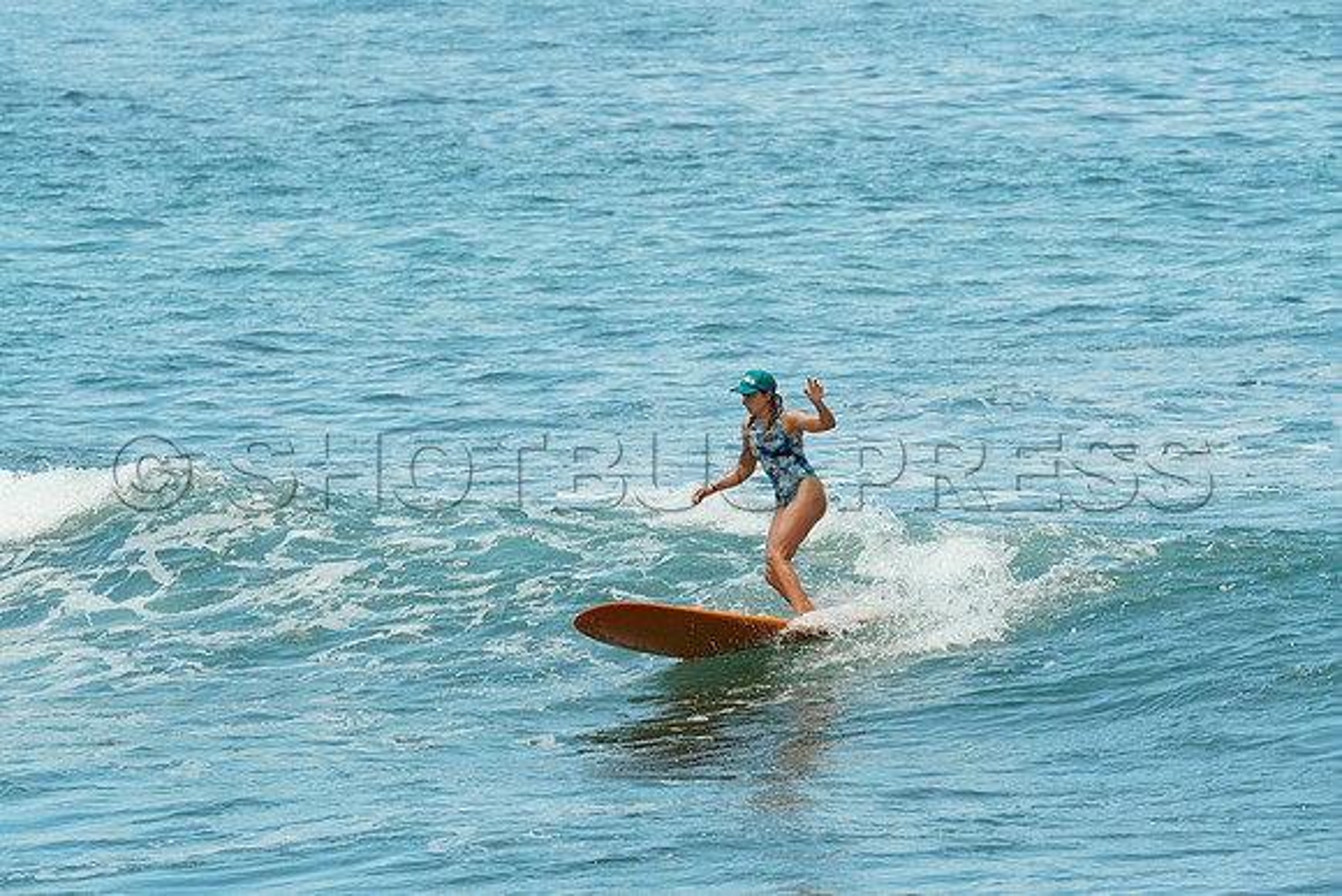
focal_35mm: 400
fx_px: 14914
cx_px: 671
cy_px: 448
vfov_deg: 3.4
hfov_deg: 5.2
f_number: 9
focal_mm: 400
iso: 2000
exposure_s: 1/1250
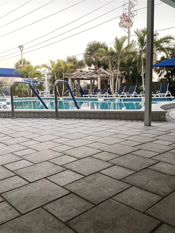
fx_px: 209
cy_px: 116
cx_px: 88
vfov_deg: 58.4
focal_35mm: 31
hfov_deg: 45.4
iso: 125
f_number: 2.4
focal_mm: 3.3
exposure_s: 1/60
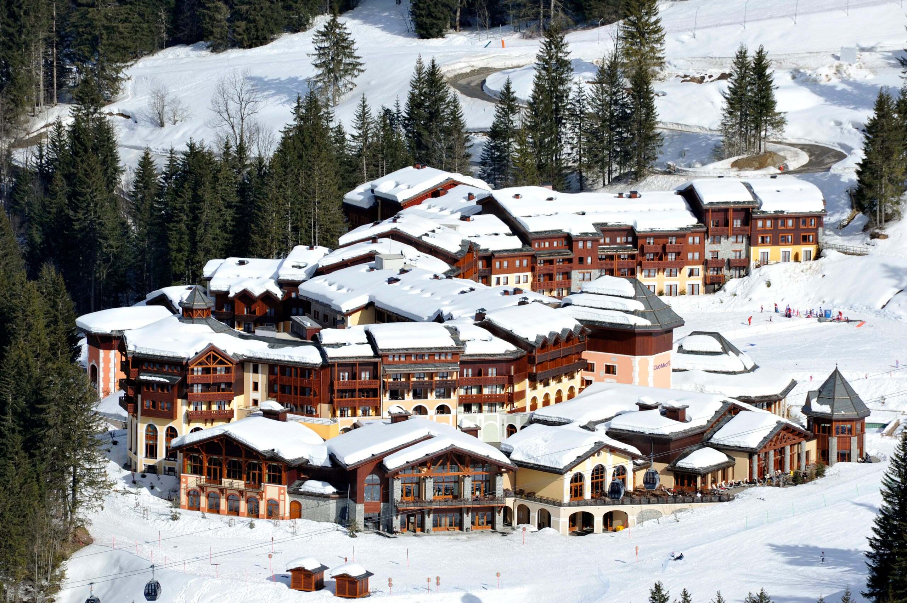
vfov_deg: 4.6
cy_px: 302
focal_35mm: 300
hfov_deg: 6.9
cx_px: 454
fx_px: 7553
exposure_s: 1/500
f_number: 11
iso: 200
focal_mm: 300
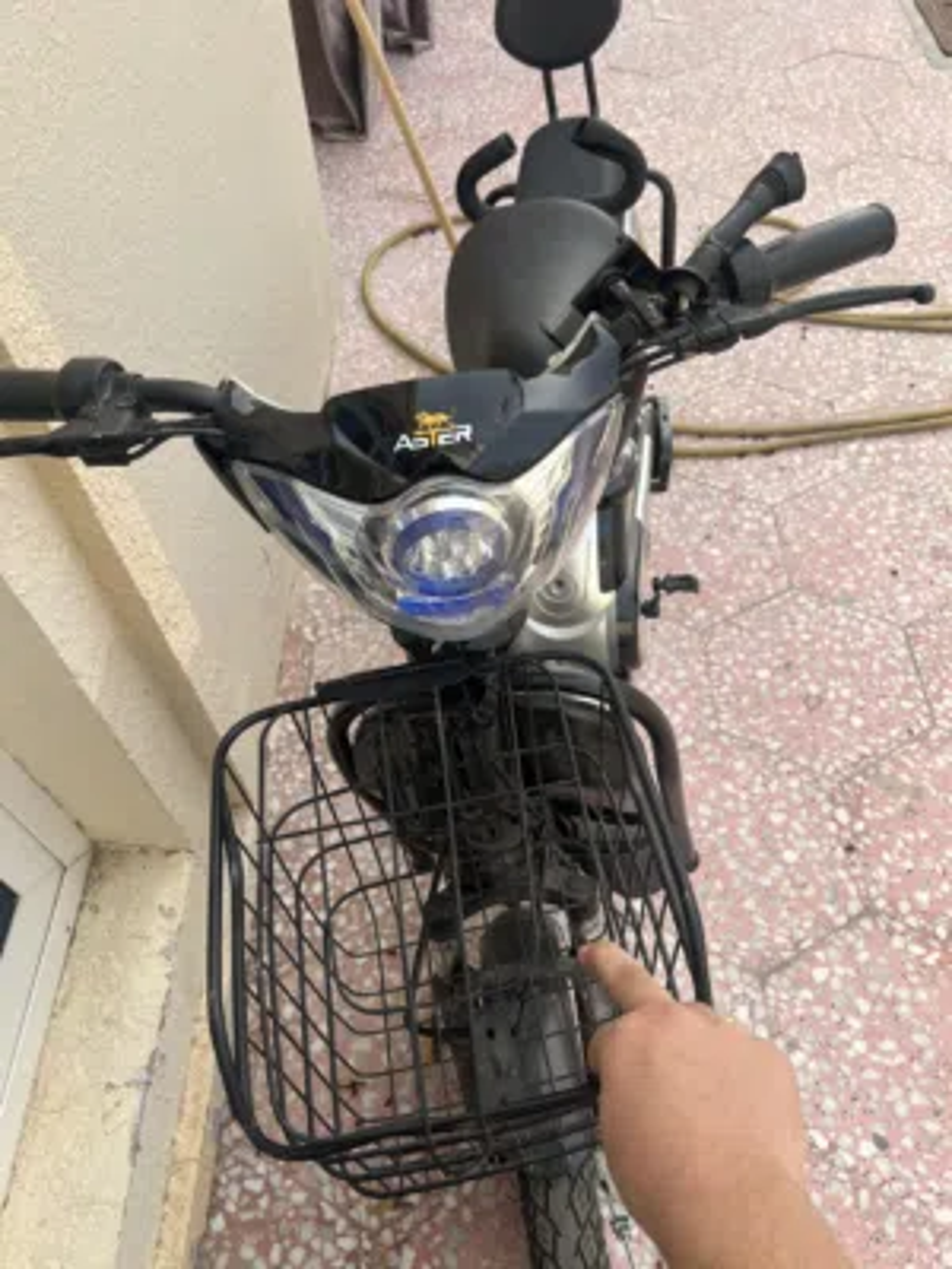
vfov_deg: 67.3
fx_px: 953
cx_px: 476
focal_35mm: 26
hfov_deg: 53.1
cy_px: 634
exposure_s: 1/909
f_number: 1.5
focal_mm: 5.7
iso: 50
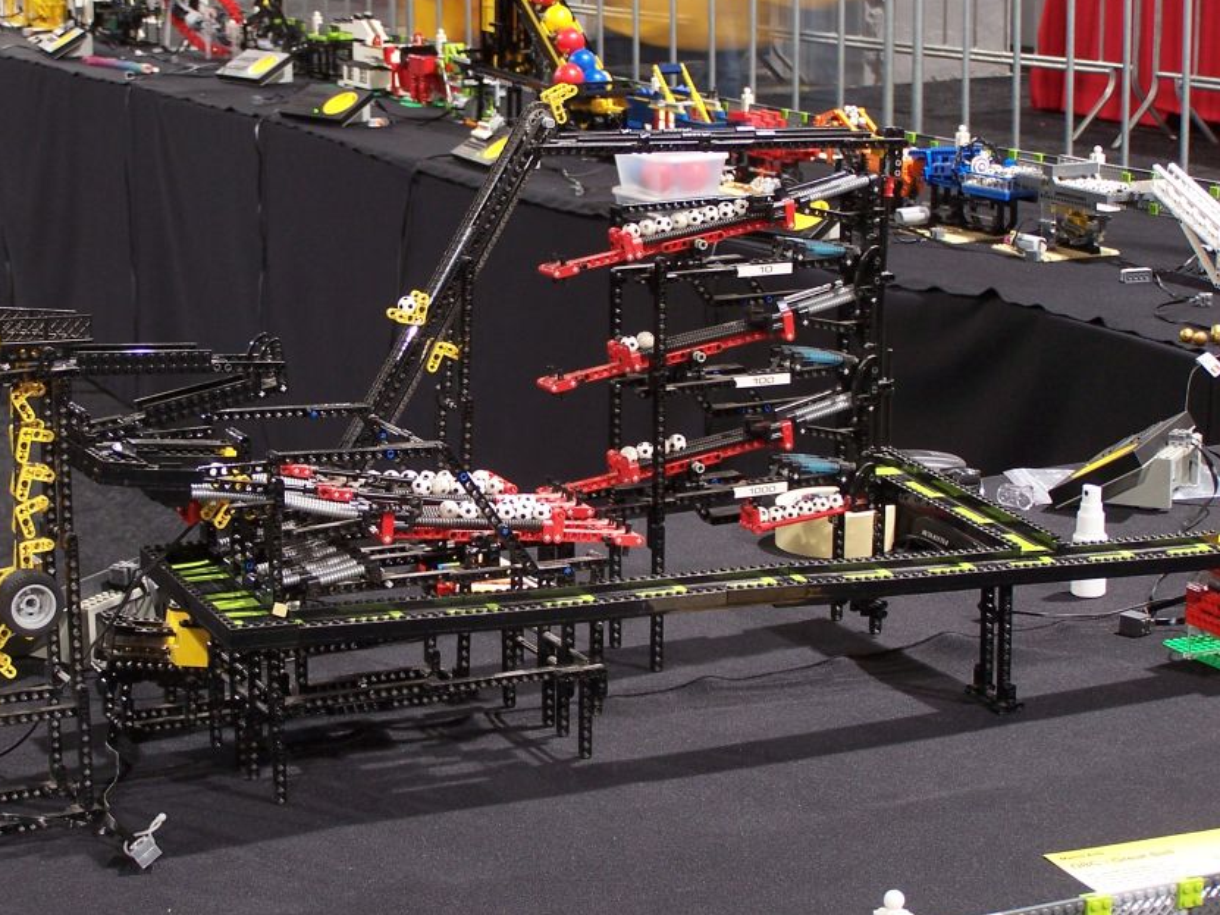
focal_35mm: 85
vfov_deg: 17.4
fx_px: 2995
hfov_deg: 23.0
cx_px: 470
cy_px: 436
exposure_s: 1/2
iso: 80
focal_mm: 11.5
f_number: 3.2
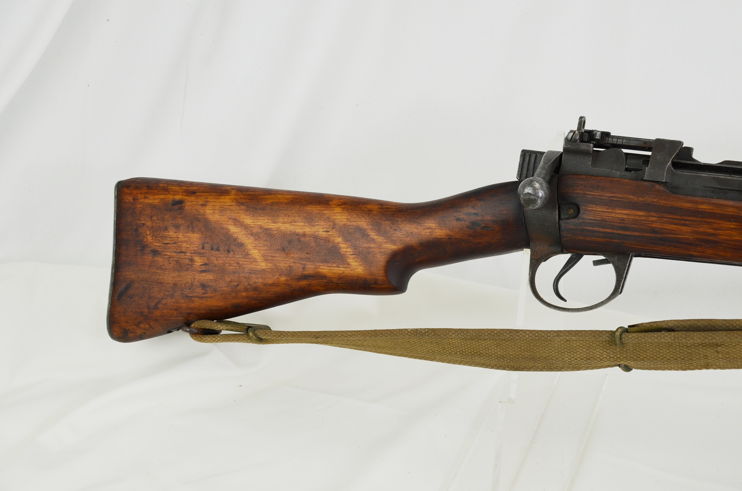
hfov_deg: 37.9
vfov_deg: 25.6
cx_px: 371
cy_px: 246
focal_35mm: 52
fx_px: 1080
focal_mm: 35
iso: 280
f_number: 5.6
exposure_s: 1/125
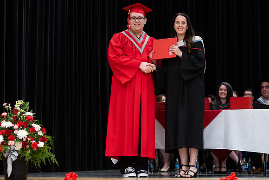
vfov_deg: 12.9
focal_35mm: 107
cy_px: 90
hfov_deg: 19.2
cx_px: 135
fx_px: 796
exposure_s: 1/200
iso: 1000
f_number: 2.8
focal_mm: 85
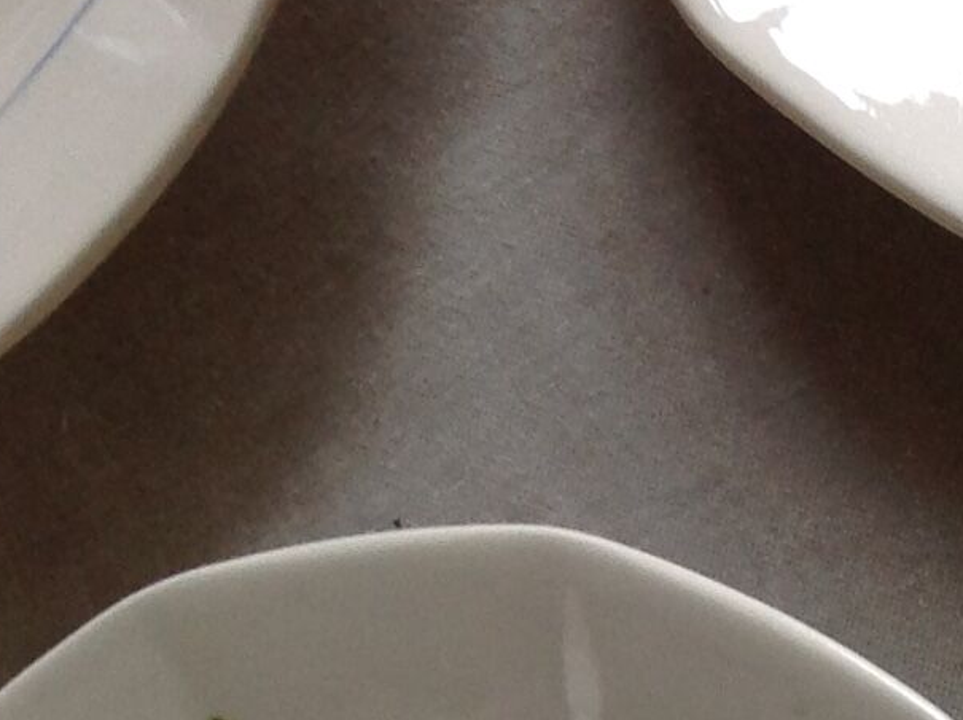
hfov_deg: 12.3
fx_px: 4167
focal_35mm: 150
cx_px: 1581
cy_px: 1397
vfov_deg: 9.3
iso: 50
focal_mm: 4.28
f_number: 2.4
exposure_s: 1/17
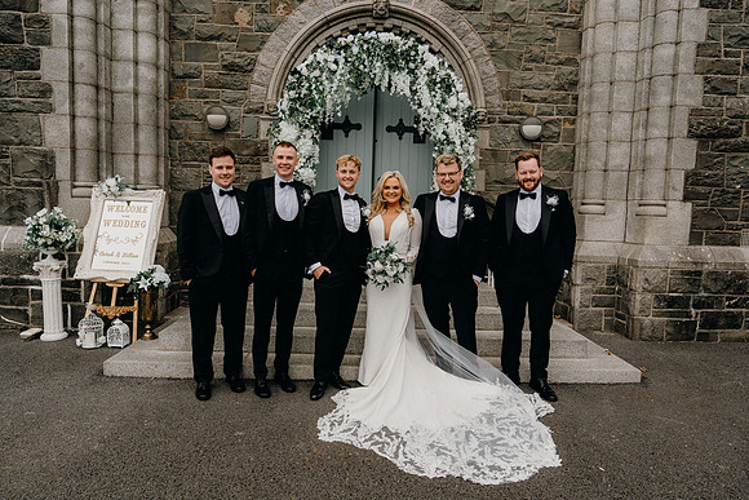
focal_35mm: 24
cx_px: 374
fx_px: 499
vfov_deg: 53.2
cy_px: 250
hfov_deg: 73.7
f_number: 5.6
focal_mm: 24
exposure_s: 1/200
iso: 250
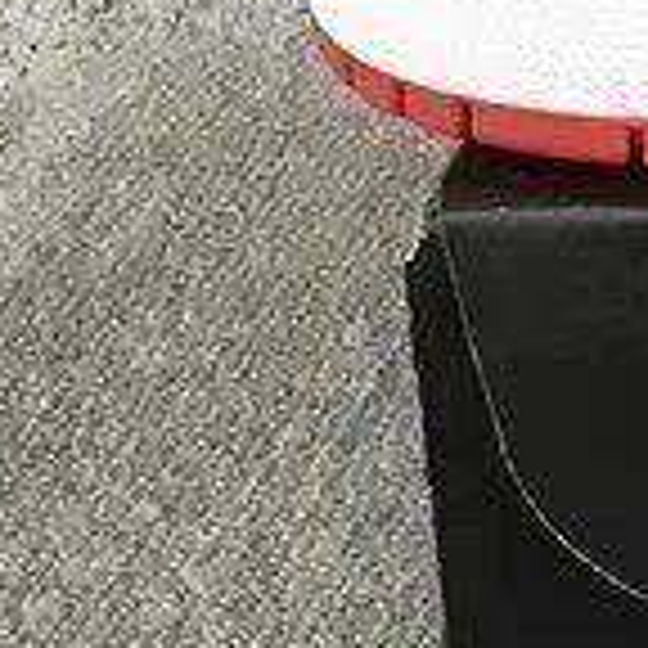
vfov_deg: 10.0
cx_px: 1678
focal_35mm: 171
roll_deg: -0.7
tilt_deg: -17.8
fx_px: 3622
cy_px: -205
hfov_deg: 9.0
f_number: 2.4
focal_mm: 3.3
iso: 40
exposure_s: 1/100
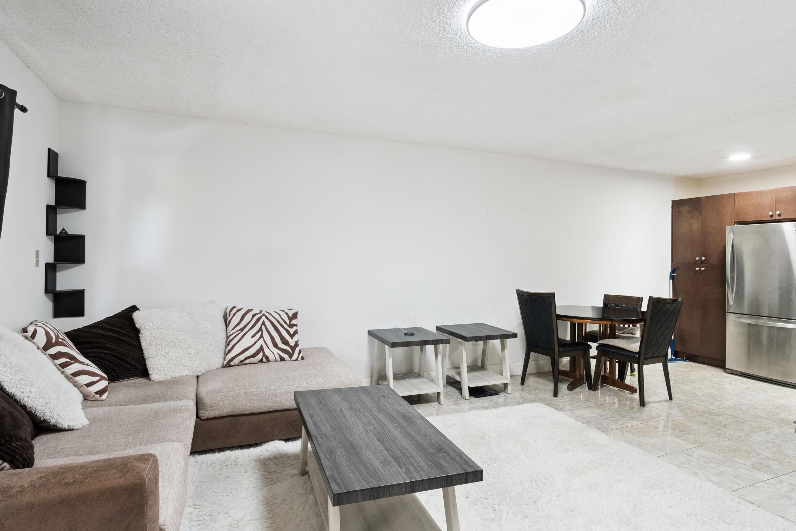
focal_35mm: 18
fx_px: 398
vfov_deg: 67.4
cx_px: 398
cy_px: 266
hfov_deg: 90.0
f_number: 9
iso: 200
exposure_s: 1/2.5
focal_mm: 12
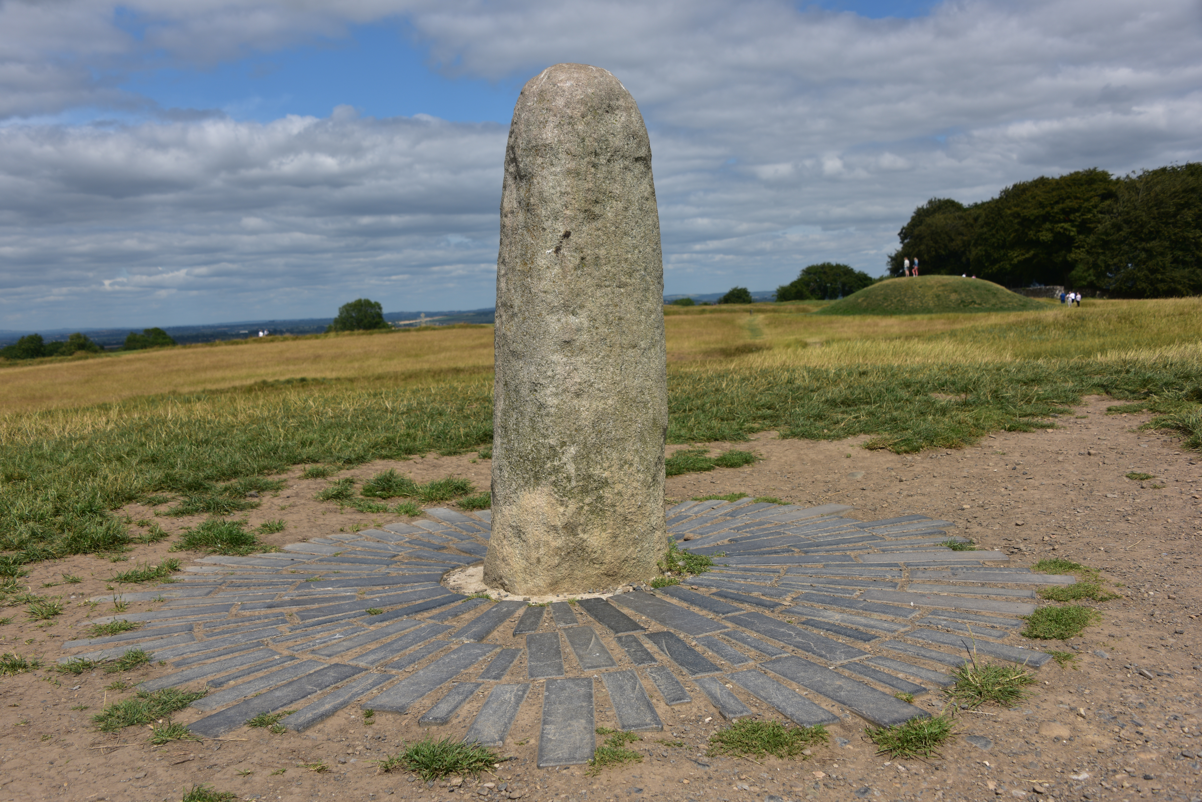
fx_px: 1169
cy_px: 401
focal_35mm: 35
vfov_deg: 37.9
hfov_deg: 54.4
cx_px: 601
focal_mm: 35
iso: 64
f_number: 8
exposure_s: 1/250
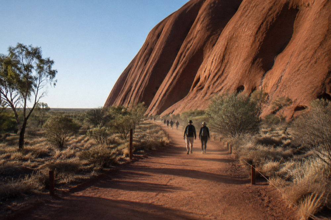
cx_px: 166
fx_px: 340
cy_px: 110
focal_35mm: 37
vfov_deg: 35.9
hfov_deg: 51.9
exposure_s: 1/800
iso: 500
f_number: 5.6
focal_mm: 37
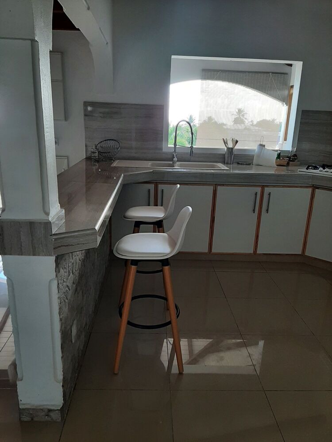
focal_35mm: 26
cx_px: 166
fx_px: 332
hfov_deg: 53.1
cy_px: 221
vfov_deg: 67.3
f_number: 1.7
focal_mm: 3.93
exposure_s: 1/103
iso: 40
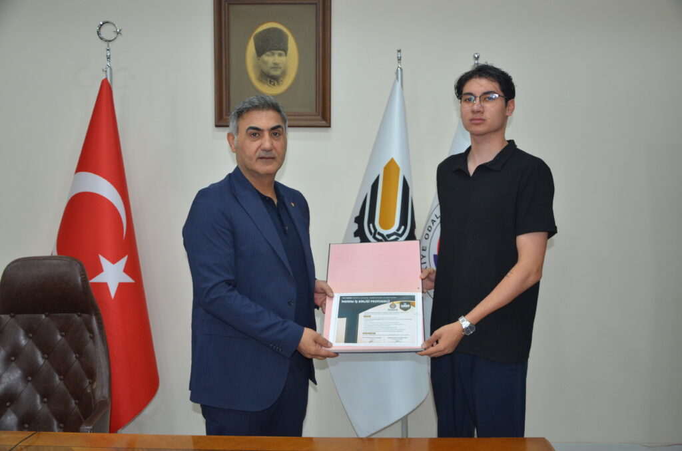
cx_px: 341
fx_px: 624
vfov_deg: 39.8
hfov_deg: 57.3
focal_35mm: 33
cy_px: 226
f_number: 3.8
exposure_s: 1/60
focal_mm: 22
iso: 800
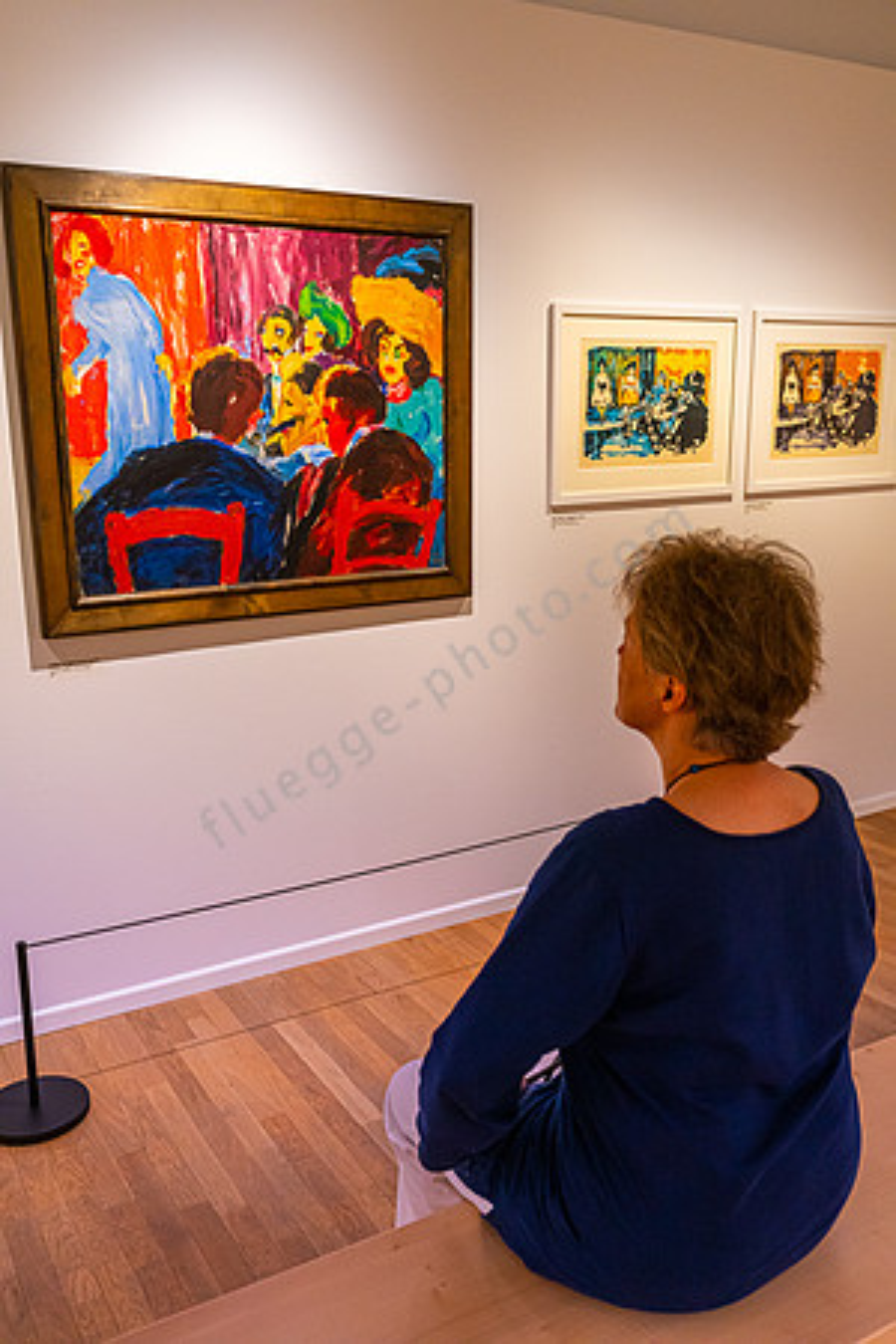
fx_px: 1157
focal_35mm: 31
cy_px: 672
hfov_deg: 42.3
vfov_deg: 60.3
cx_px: 448
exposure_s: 1/40
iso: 5000
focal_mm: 31
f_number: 4.5
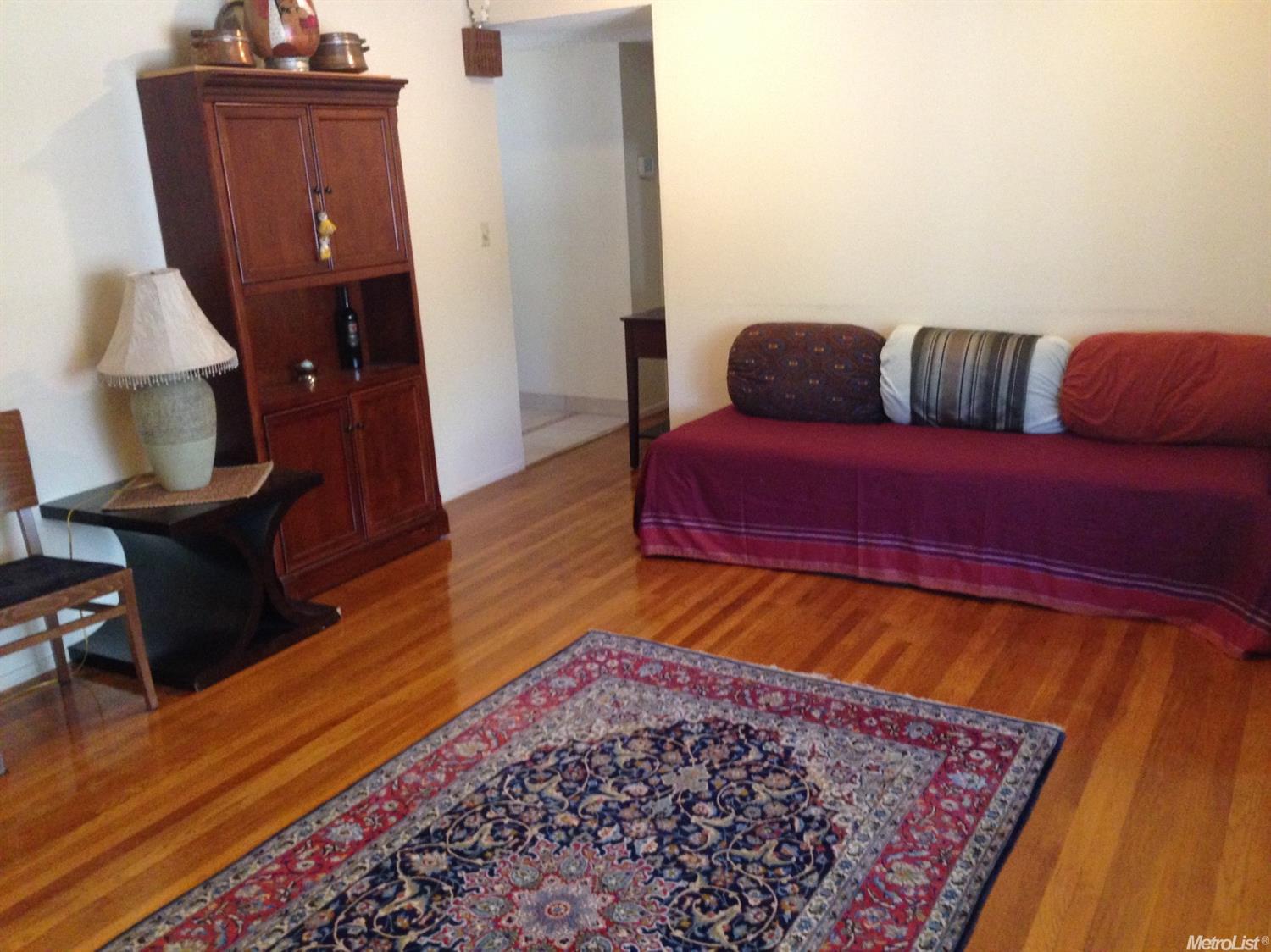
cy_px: 476
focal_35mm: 33
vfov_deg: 42.9
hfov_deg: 55.4
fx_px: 1211
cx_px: 636
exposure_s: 1/20
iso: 400
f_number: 2.4
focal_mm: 4.12
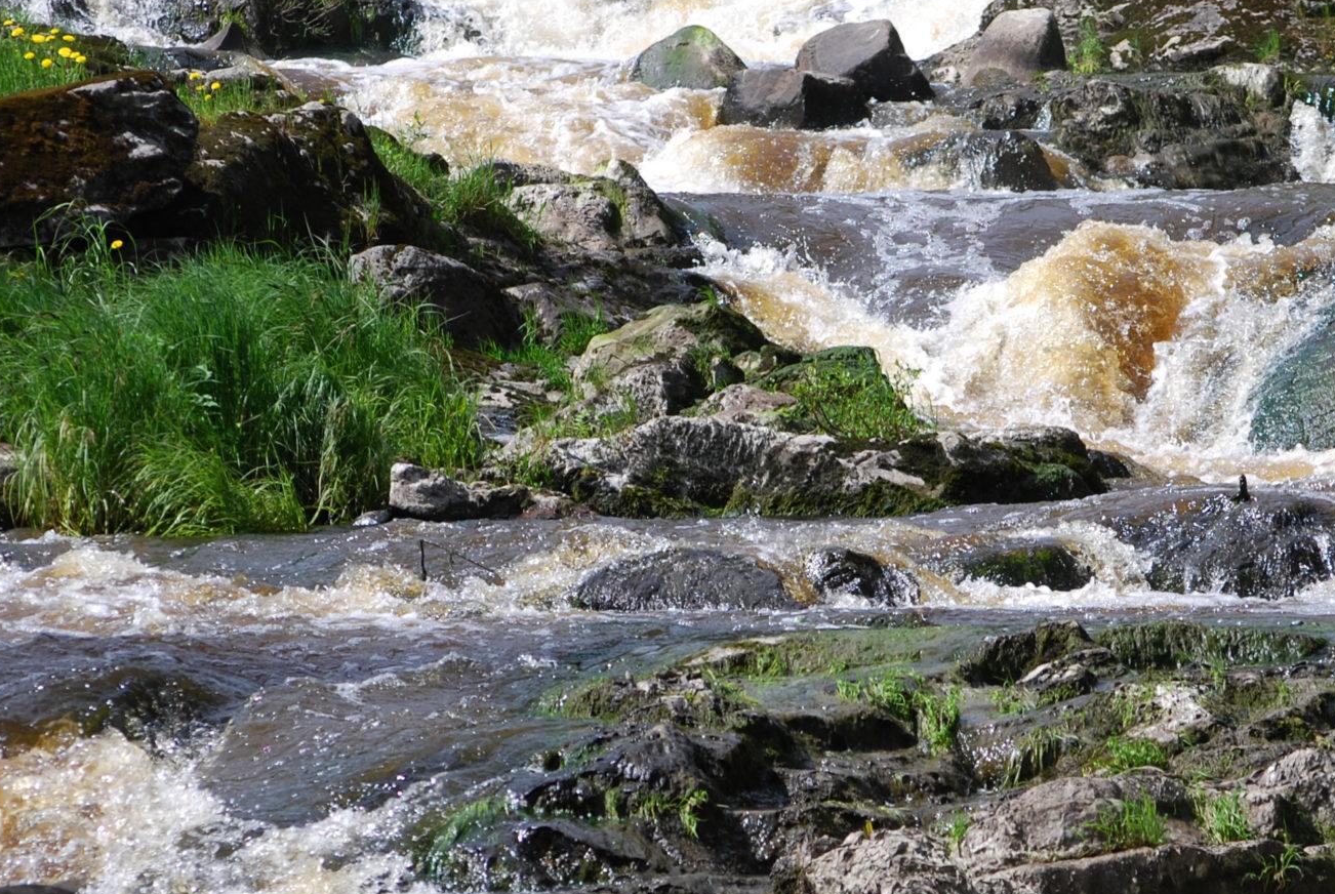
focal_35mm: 289
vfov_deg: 4.8
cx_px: 823
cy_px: 590
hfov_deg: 7.1
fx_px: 10731
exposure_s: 1/500
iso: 140
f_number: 5.6
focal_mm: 98
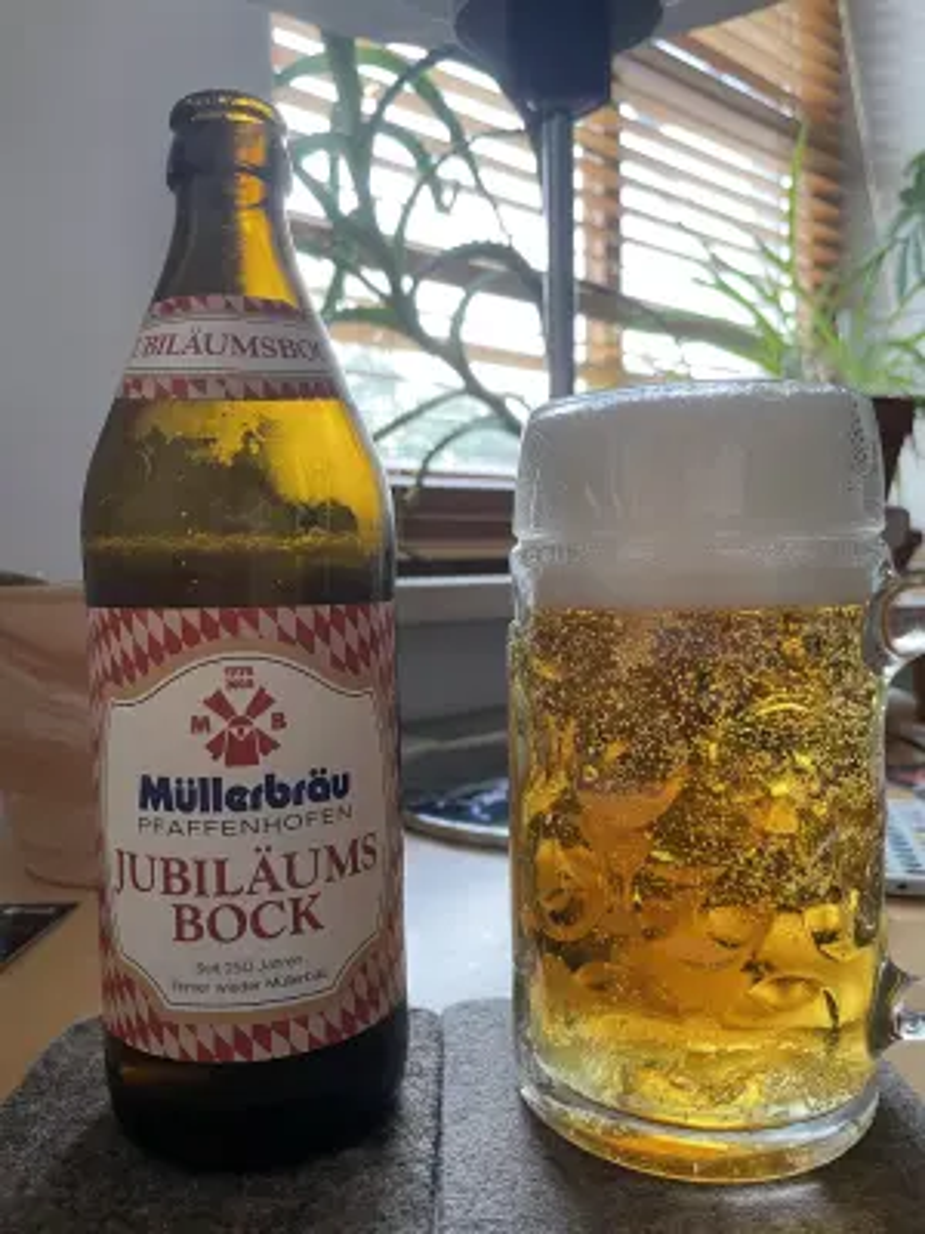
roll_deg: +0.1
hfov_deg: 53.1
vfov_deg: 67.3
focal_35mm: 26
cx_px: 462
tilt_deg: -2.6
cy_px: 617
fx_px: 926
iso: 125
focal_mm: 4.2
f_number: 1.6
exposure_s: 1/71
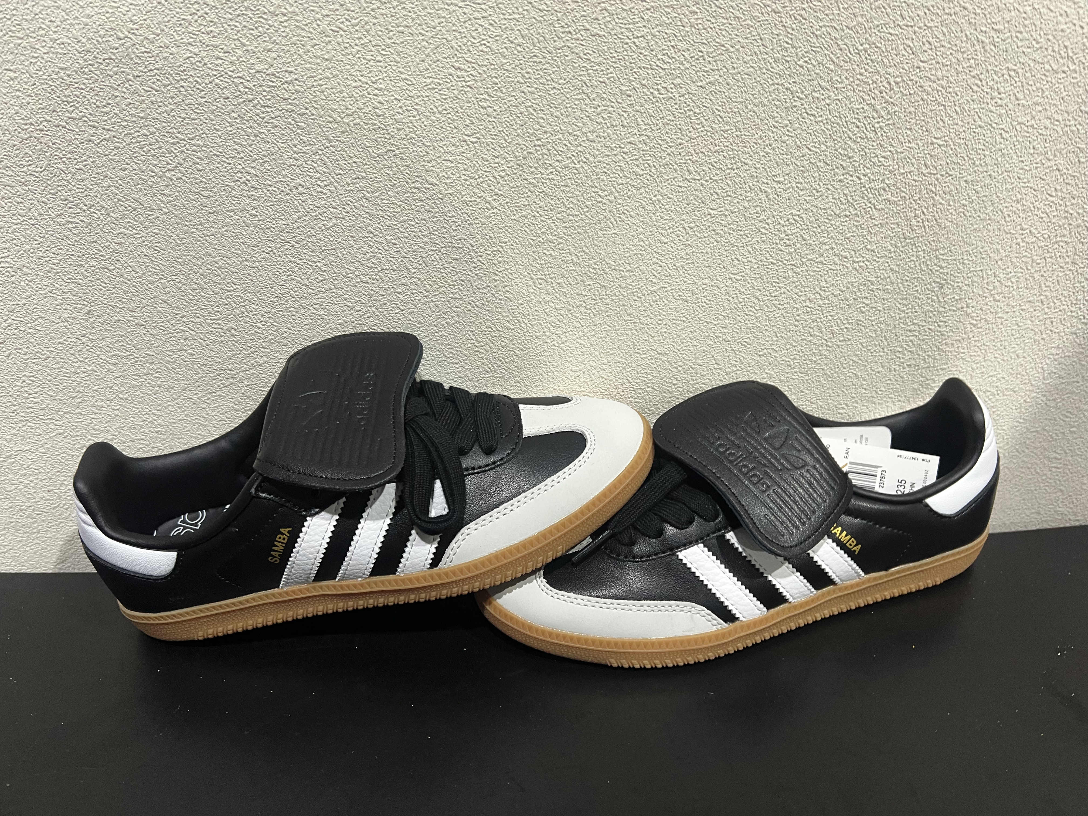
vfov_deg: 53.1
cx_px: 544
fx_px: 817
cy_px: 408
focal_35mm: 26
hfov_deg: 67.3
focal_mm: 5.7
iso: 160
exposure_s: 1/50
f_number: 1.5
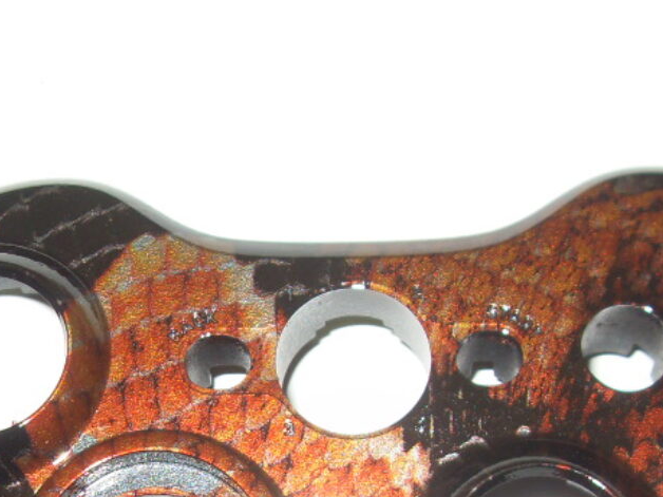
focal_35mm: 78
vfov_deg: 18.2
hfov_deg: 25.0
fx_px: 1494
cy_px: 537
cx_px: 356
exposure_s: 1/45
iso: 100
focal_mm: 6.3
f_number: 2.8
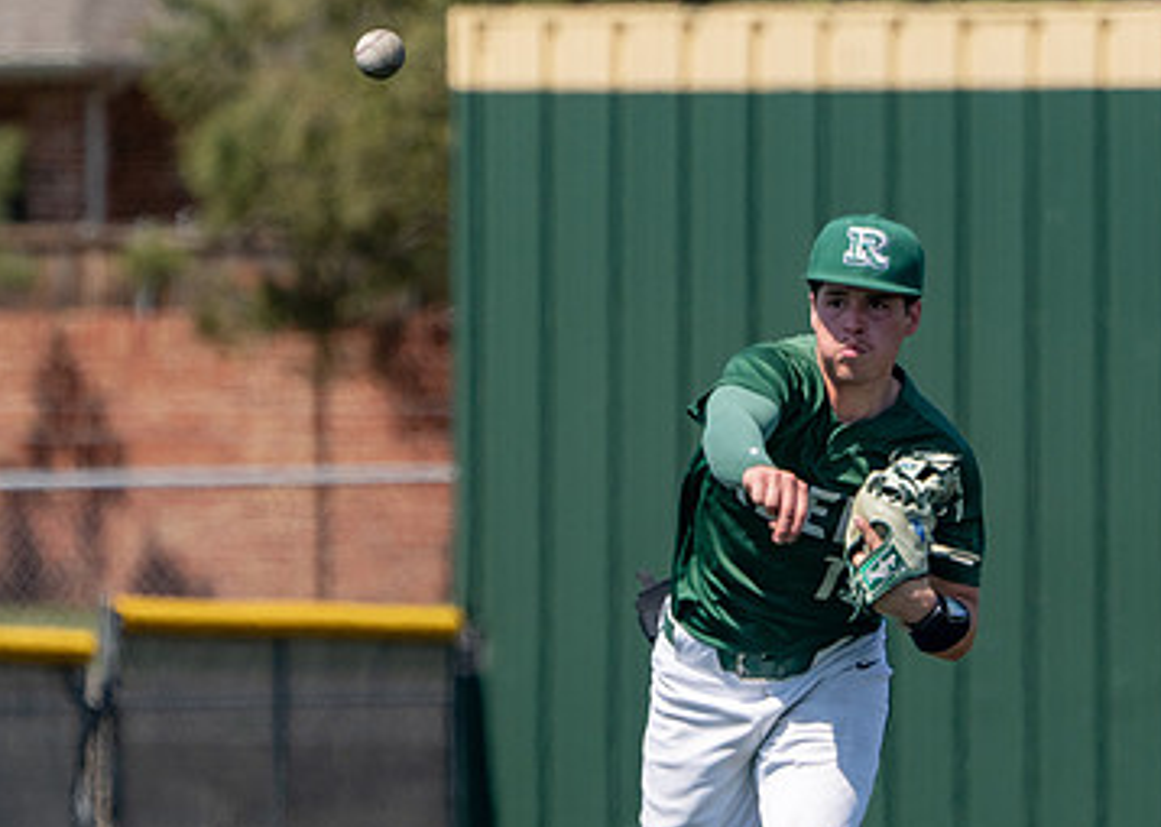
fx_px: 28792
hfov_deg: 2.3
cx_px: 826
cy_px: 616
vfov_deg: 1.6
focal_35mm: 874
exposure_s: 1/2000
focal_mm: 412
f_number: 8
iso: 640
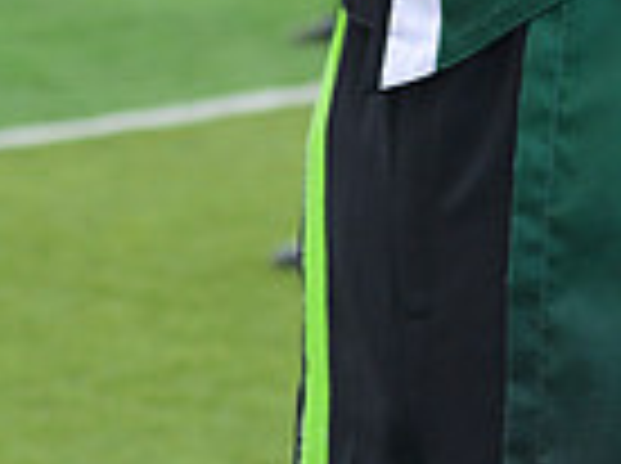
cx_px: 218
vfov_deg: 5.1
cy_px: -536
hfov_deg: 7.0
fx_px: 5050
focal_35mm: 282
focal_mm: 90
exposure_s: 1/500
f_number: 5.6
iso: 200
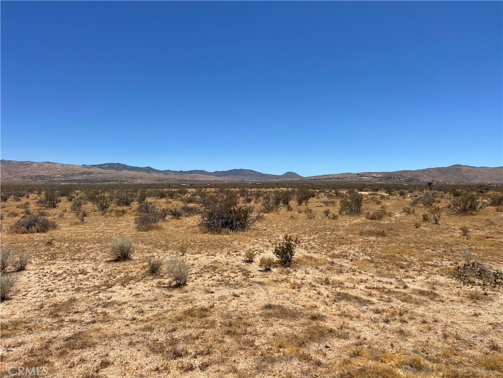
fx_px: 378
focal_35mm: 26
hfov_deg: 67.3
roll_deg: -0.1
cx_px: 252
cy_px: 189
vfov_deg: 53.1
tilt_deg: +0.1
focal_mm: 5.7
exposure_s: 1/6993
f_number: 1.5
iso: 50
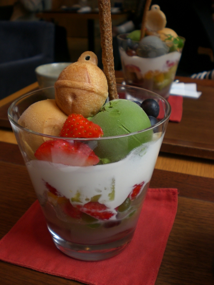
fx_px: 313
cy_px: 142
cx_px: 107
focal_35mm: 38
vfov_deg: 49.0
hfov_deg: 37.7
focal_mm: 6.3
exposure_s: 1/80
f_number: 3.1
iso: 100
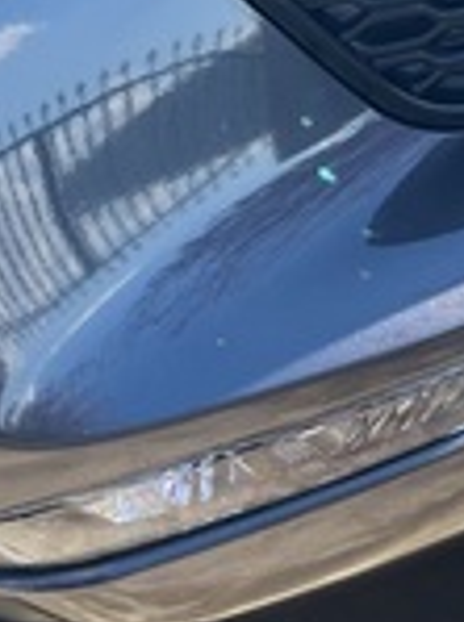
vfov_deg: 16.4
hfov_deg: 13.6
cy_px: -422
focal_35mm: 105
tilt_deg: -12.1
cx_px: 556
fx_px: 1885
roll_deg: +1.5
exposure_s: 1/1086
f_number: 1.6
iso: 50
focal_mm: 5.1
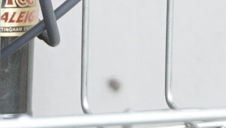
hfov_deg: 5.2
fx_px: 2482
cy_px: 78
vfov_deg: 2.9
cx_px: 116
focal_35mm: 414
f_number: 5.6
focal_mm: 38
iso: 200
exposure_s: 1/40
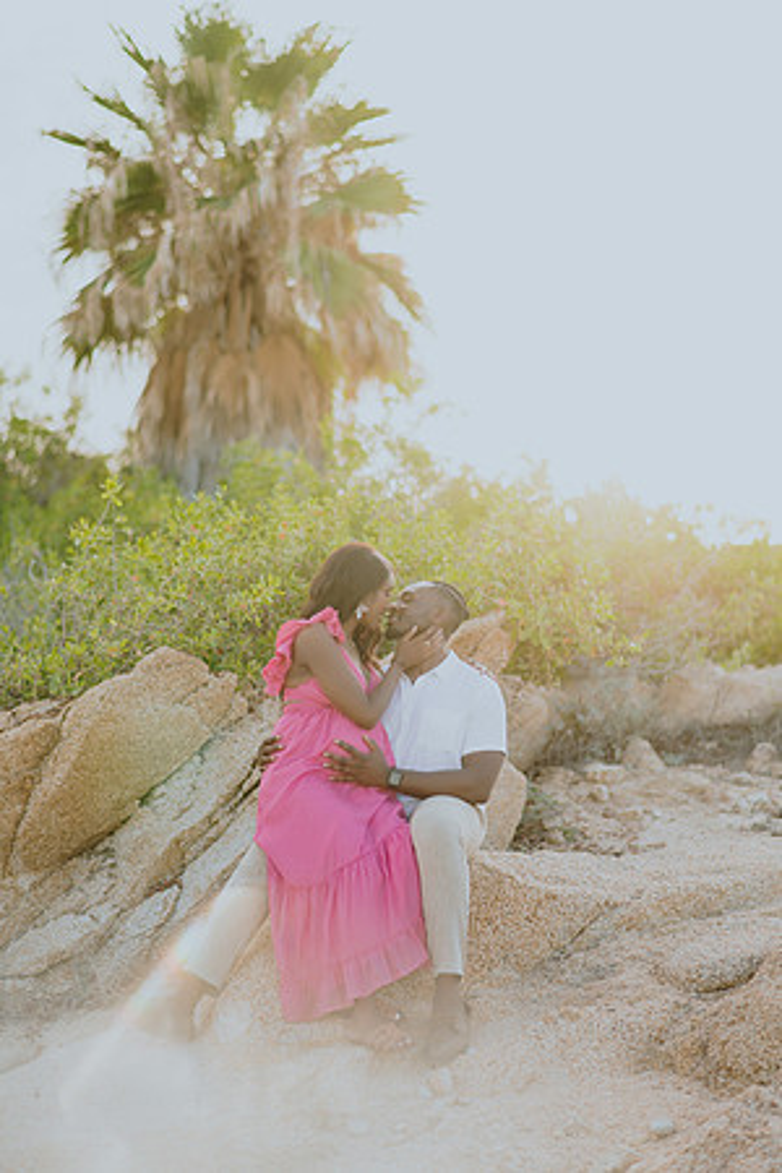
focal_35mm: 58
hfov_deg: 23.4
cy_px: 586
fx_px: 1890
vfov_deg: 34.5
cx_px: 391
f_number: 1.8
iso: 100
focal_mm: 58
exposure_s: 1/800
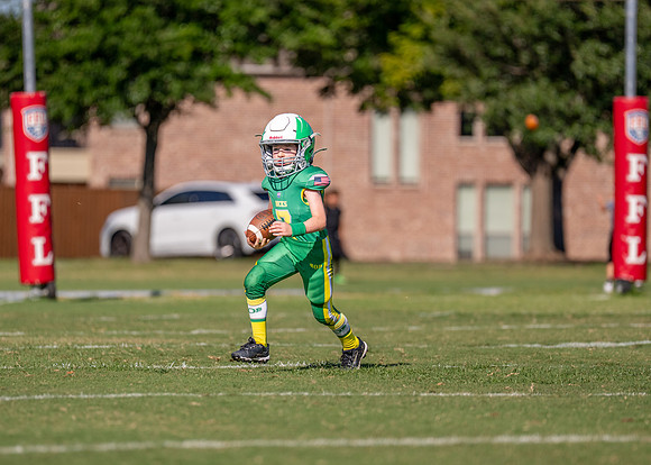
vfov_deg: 5.2
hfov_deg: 7.3
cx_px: 310
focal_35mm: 277
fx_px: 5120
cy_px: 249
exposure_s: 1/6400
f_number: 2.8
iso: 250
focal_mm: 200
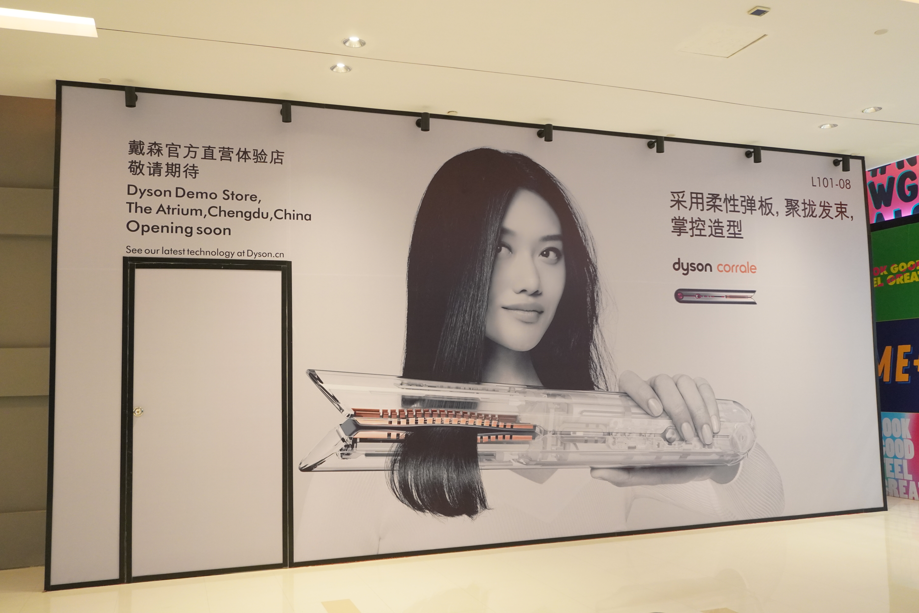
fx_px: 804
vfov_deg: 41.7
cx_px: 460
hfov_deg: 59.5
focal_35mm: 32
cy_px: 306
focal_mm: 21
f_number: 4
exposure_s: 1/160
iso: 1600
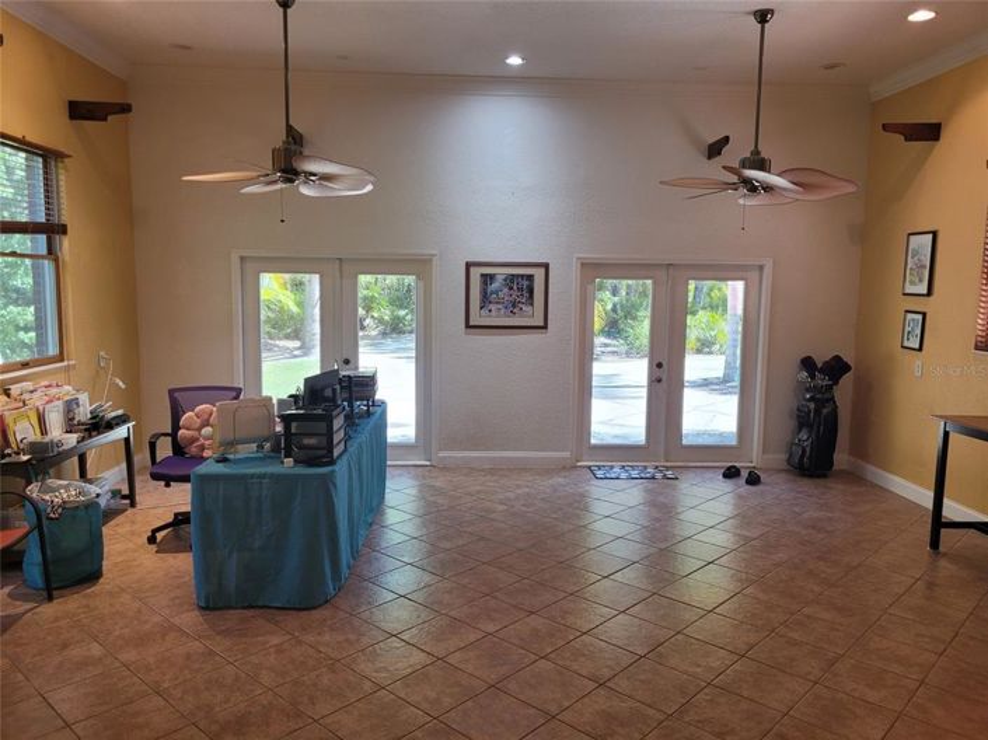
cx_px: 494
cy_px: 370
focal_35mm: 26
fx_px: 742
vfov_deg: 53.0
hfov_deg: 67.3
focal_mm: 5.4
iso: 200
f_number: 1.8
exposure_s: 1/120
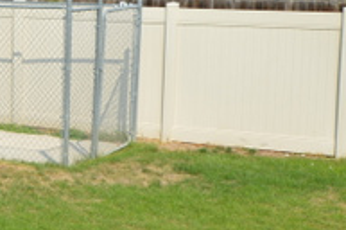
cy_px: 95
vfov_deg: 13.0
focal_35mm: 105
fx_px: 1004
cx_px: -213
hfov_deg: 17.1
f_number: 8
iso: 100
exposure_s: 1/200
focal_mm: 21
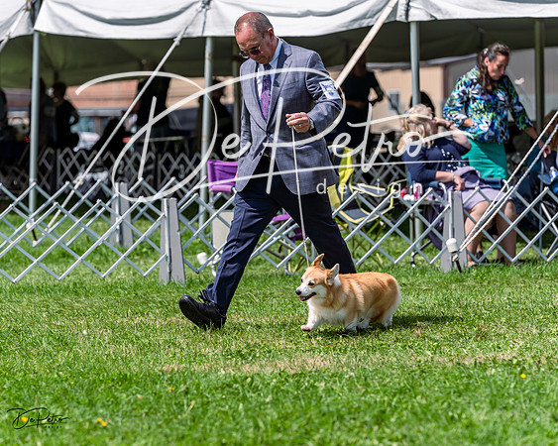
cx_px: 279
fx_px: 2956
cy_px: 223
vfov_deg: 8.6
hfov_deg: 10.8
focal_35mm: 179
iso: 100
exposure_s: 1/1000
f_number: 4.5
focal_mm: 159
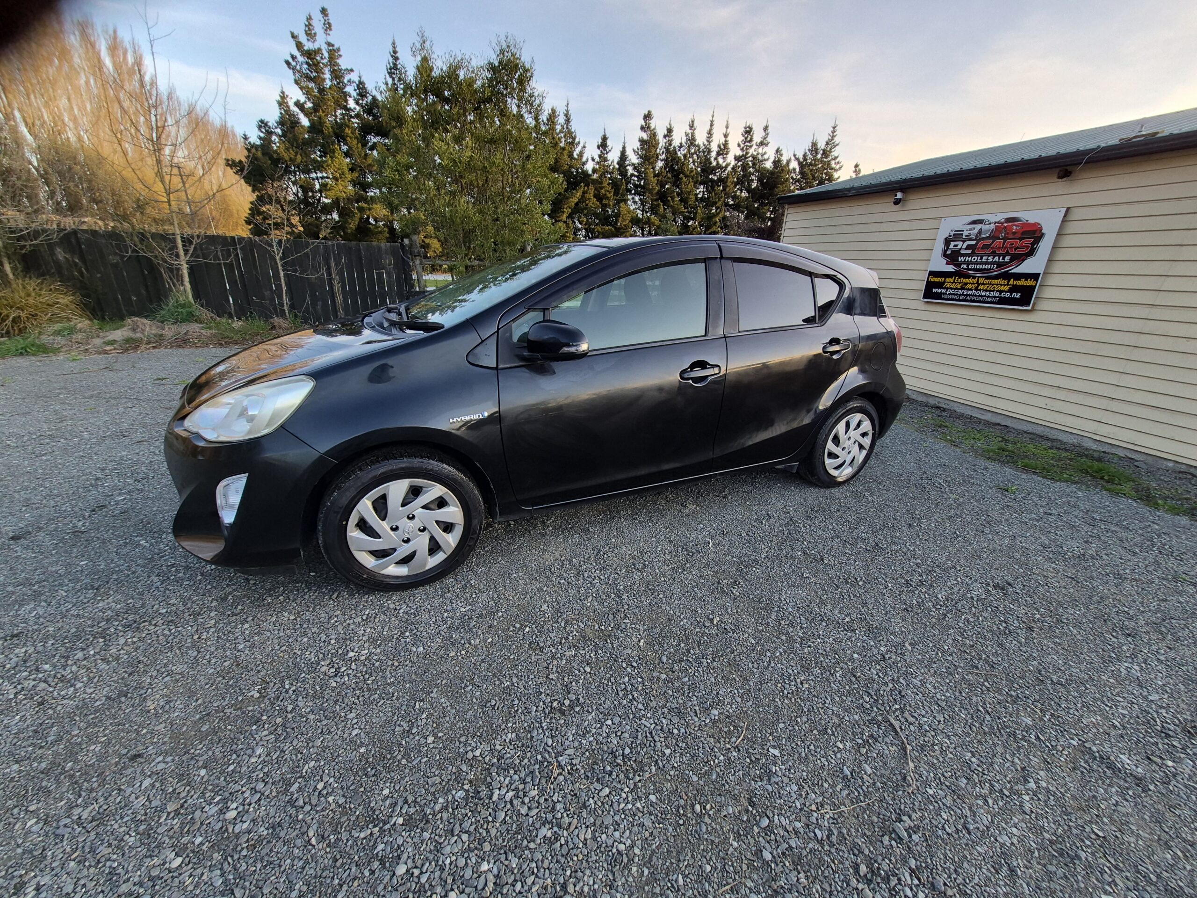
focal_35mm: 13
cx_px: 598
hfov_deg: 106.2
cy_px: 449
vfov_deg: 89.9
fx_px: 450
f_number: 2.2
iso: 40
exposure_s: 1/136
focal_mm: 1.74
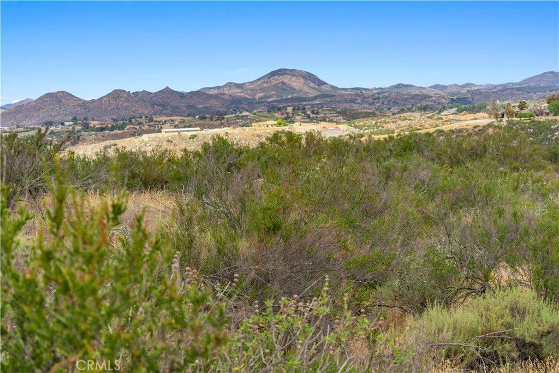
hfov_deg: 33.4
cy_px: 186
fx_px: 932
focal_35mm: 60
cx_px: 280
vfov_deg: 22.6
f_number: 5.6
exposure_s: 1/250
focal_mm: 60
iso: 100
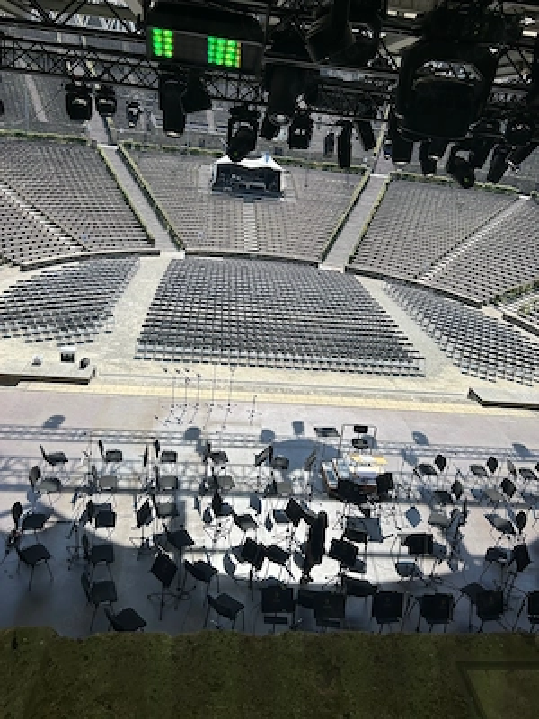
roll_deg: -6.4
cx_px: 270
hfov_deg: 53.1
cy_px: 360
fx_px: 540
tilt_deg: -21.5
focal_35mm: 26
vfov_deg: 67.3
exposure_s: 1/2841
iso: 50
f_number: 1.5
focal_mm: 5.7
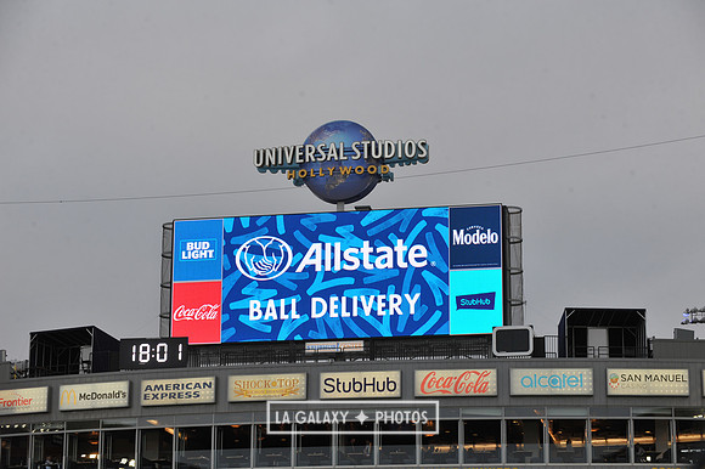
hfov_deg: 20.8
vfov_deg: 13.9
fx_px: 1918
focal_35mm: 98
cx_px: 352
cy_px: 234
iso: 800
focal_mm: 98
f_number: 8
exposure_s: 1/250
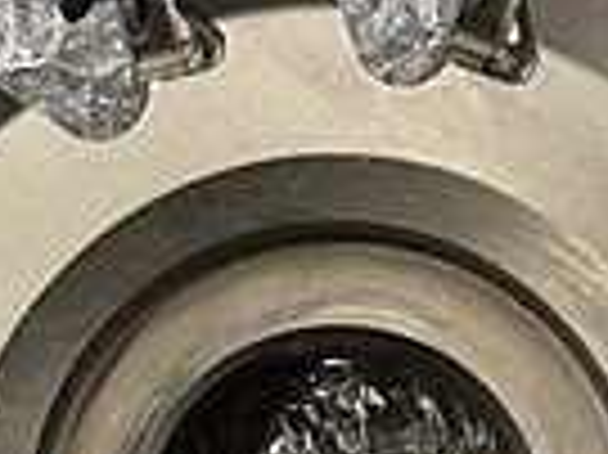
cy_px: 450
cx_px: 333
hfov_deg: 13.0
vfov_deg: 9.7
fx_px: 2667
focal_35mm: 152
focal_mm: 3.3
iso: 32
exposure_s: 1/24
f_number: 2.4
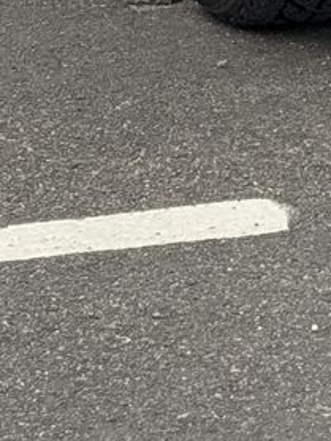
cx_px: 773
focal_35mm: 275
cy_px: -463
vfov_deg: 6.9
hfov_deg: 5.2
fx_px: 3509
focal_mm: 6.76
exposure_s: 1/499
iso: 100
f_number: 1.78
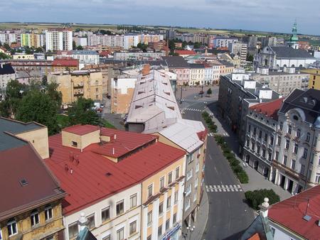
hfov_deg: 52.6
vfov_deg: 40.7
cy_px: 120
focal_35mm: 35
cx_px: 160
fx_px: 324
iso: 80
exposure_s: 1/500
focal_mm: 6
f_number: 5.6
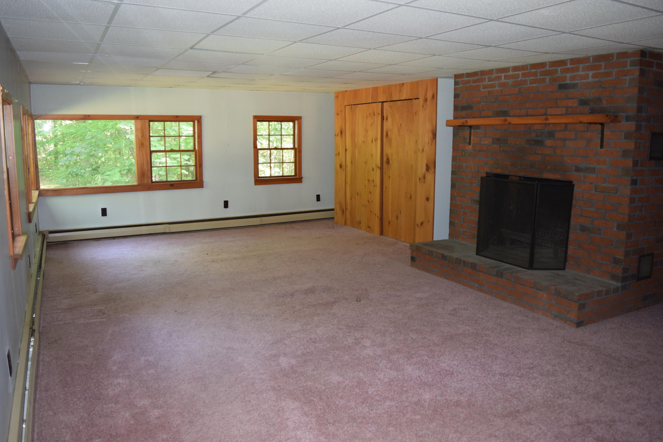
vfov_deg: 47.9
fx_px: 497
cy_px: 221
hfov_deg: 67.4
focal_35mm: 27
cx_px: 332
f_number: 4
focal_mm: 18
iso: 800
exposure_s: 1/60
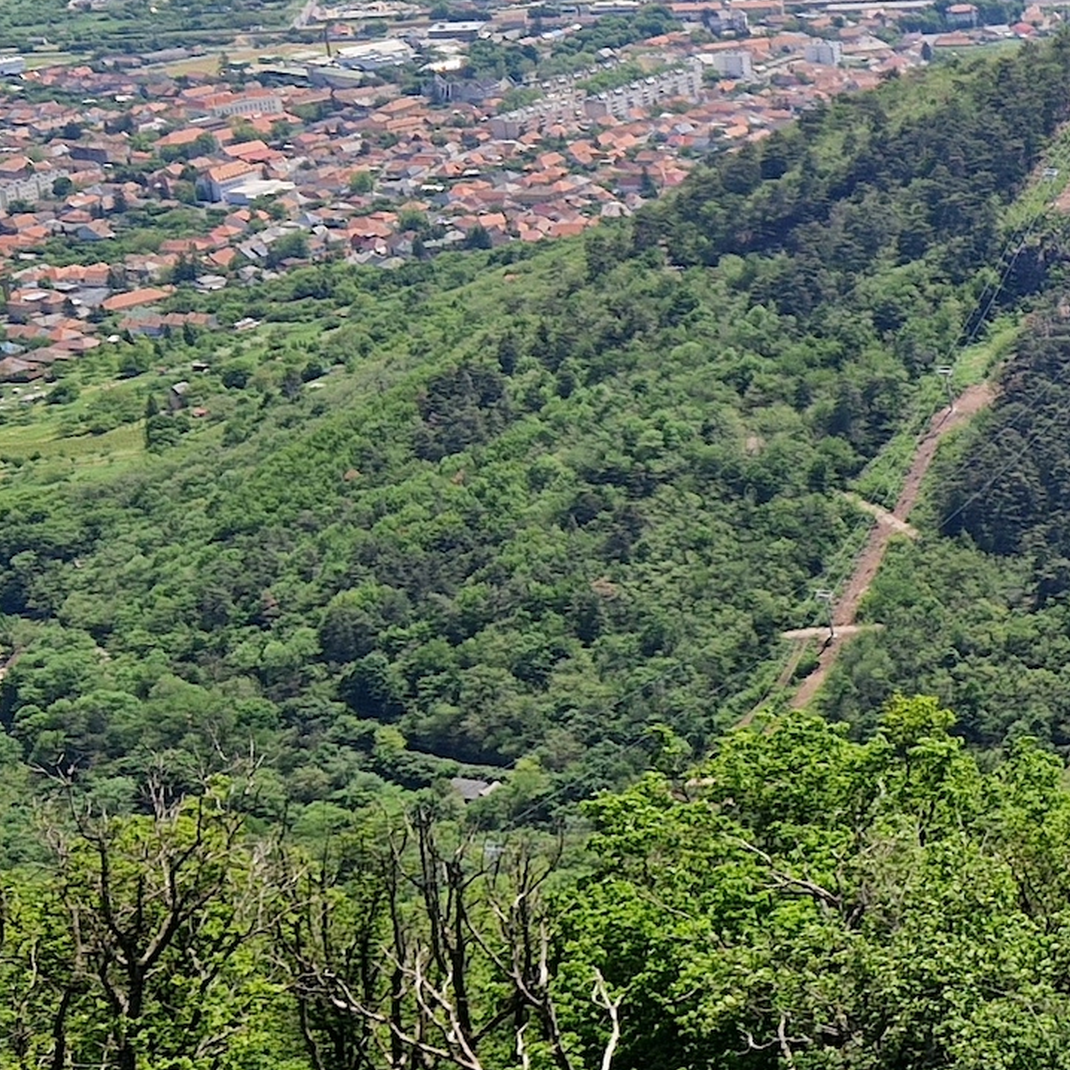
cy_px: 545
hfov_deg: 17.8
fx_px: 2973
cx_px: 1708
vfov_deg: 20.4
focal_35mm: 85
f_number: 1.8
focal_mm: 5.4
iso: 50
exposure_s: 1/1976
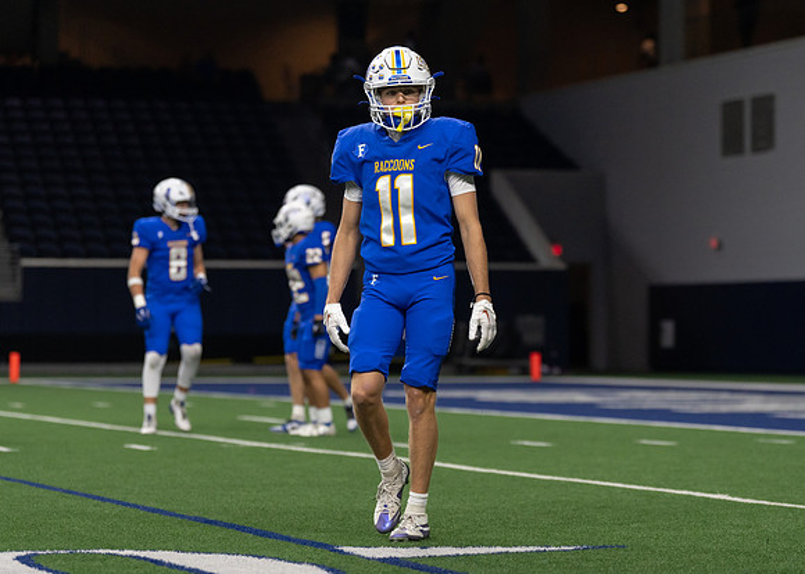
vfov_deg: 10.8
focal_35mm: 133
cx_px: 430
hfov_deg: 15.1
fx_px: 3038
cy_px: 295
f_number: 2.8
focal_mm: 107
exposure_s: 1/1250
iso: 1600
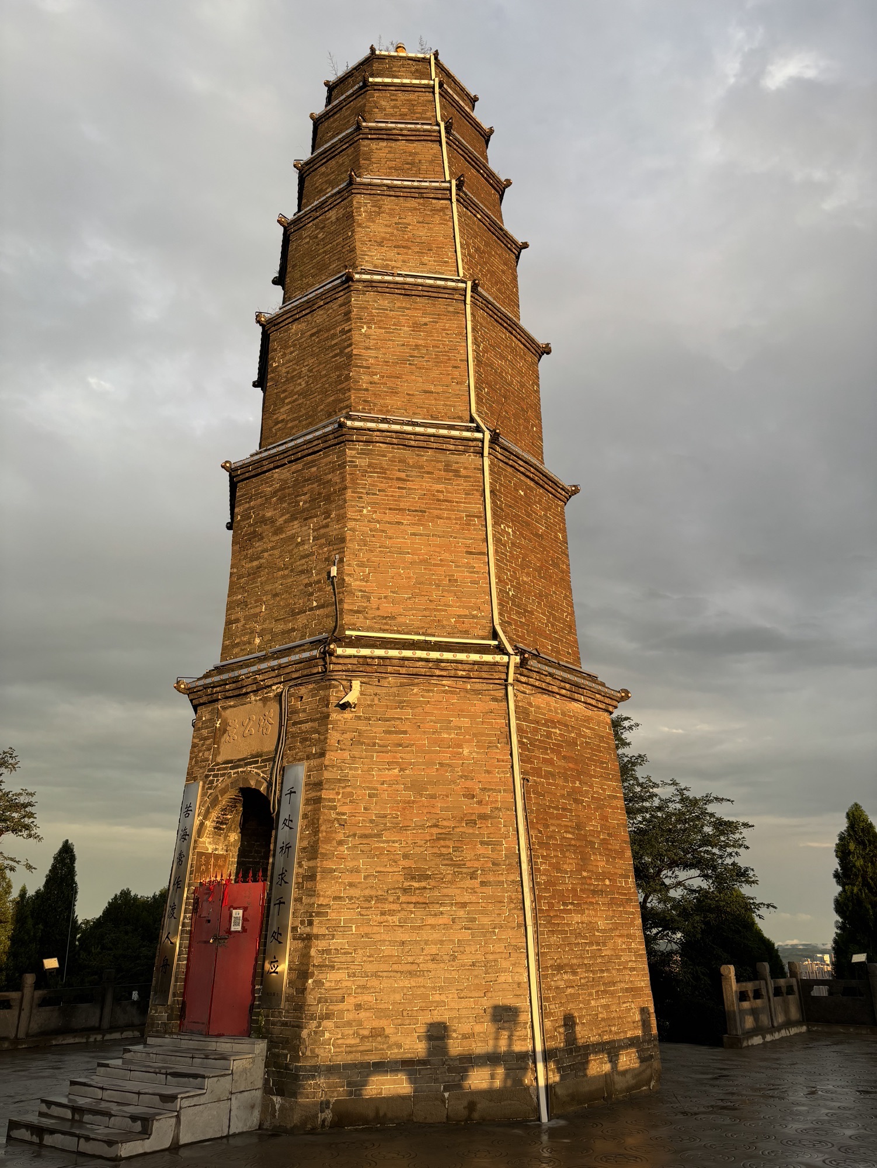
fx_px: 878
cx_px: 438
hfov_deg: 53.1
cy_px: 584
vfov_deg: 67.3
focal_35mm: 26
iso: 50
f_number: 1.6
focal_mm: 5.96
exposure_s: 1/608
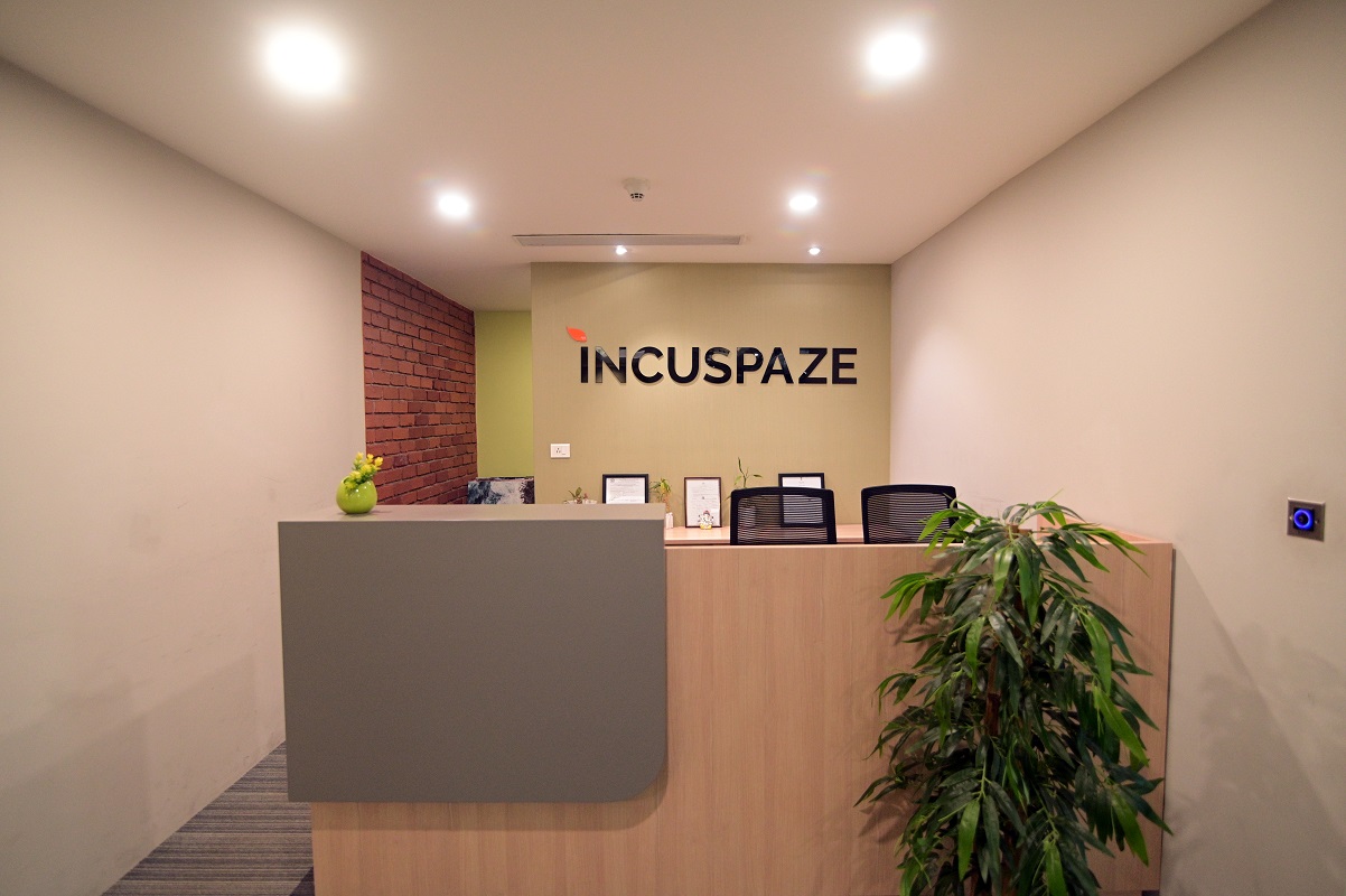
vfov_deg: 67.3
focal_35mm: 18
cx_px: 673
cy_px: 448
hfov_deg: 90.0
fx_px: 673
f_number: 2.8
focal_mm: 18
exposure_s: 1/200
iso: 3200
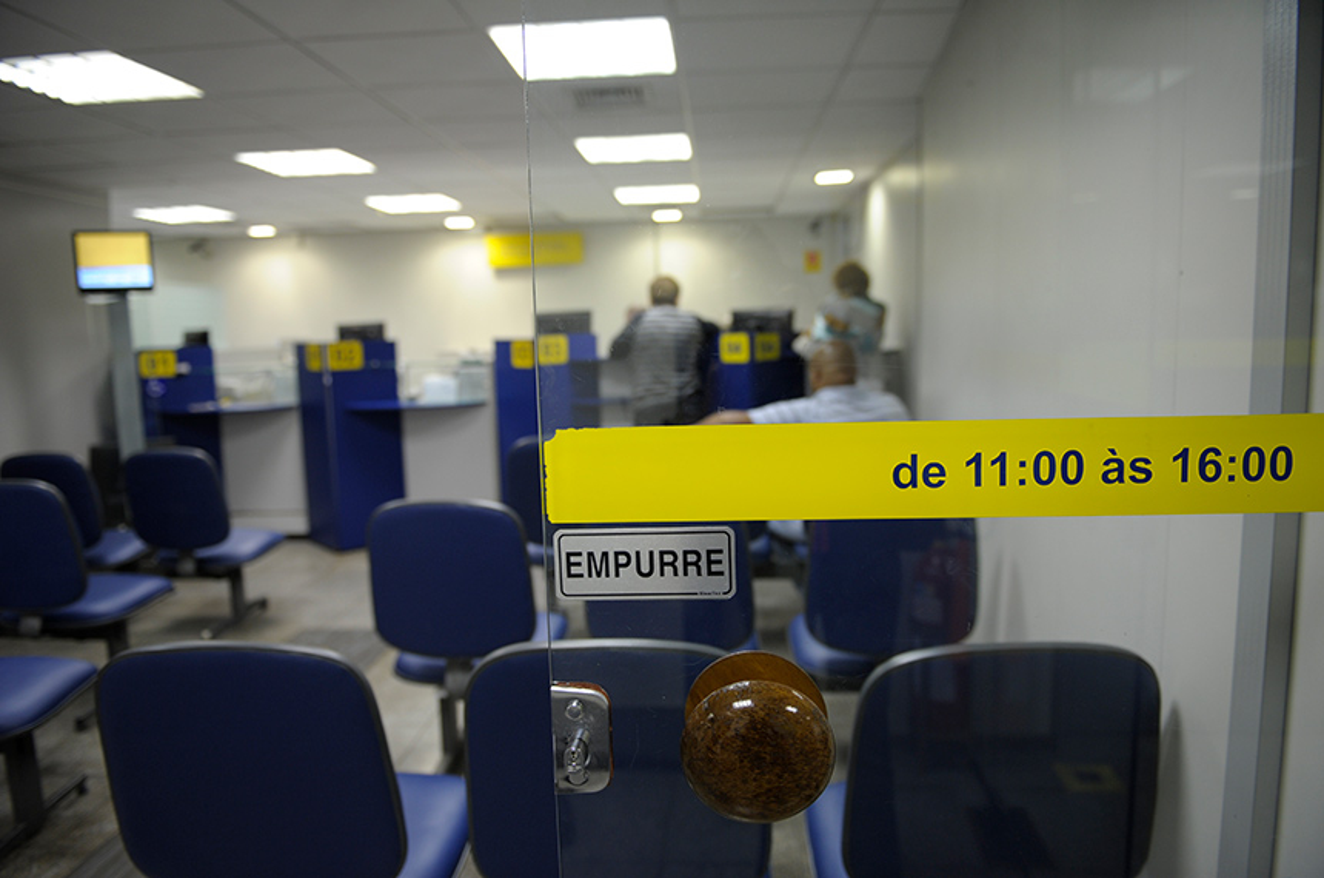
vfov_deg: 49.4
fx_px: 954
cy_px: 439
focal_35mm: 26
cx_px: 662
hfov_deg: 69.5
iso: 800
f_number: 2.8
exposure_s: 1/100
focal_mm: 26
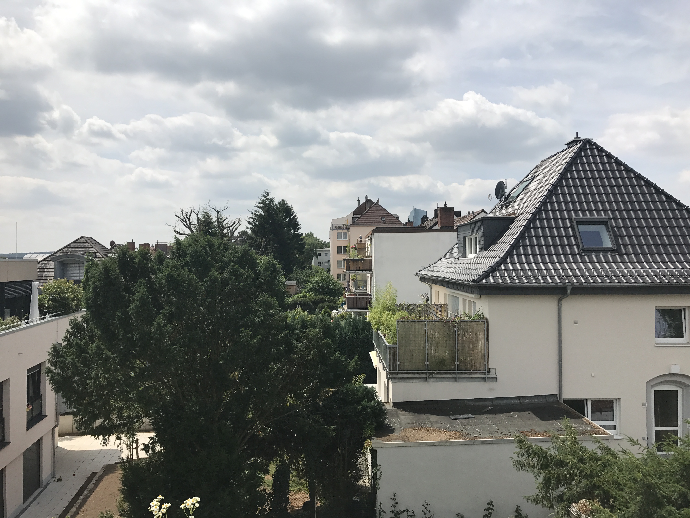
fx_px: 558
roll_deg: +1.1
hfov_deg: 63.4
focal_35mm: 28
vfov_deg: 49.7
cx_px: 345
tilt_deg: +0.8
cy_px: 259
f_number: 1.8
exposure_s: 1/3690
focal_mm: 3.99
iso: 20
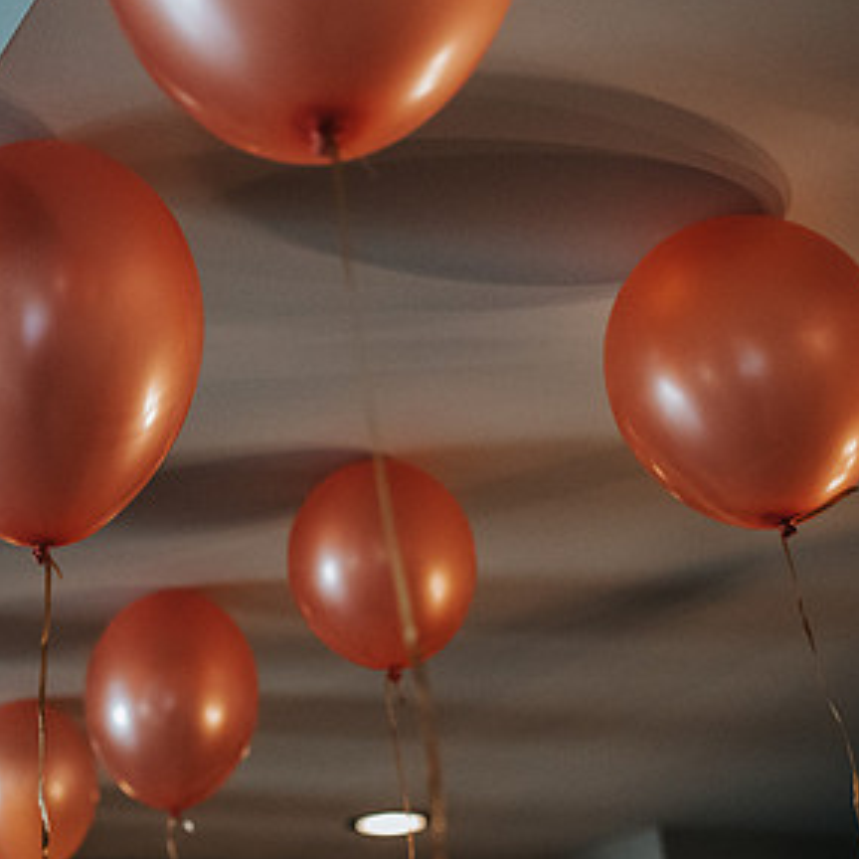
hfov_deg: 27.2
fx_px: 1685
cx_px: 21
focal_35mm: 60
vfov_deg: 28.6
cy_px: 392
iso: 8000
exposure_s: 1/640
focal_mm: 35
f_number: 2.5
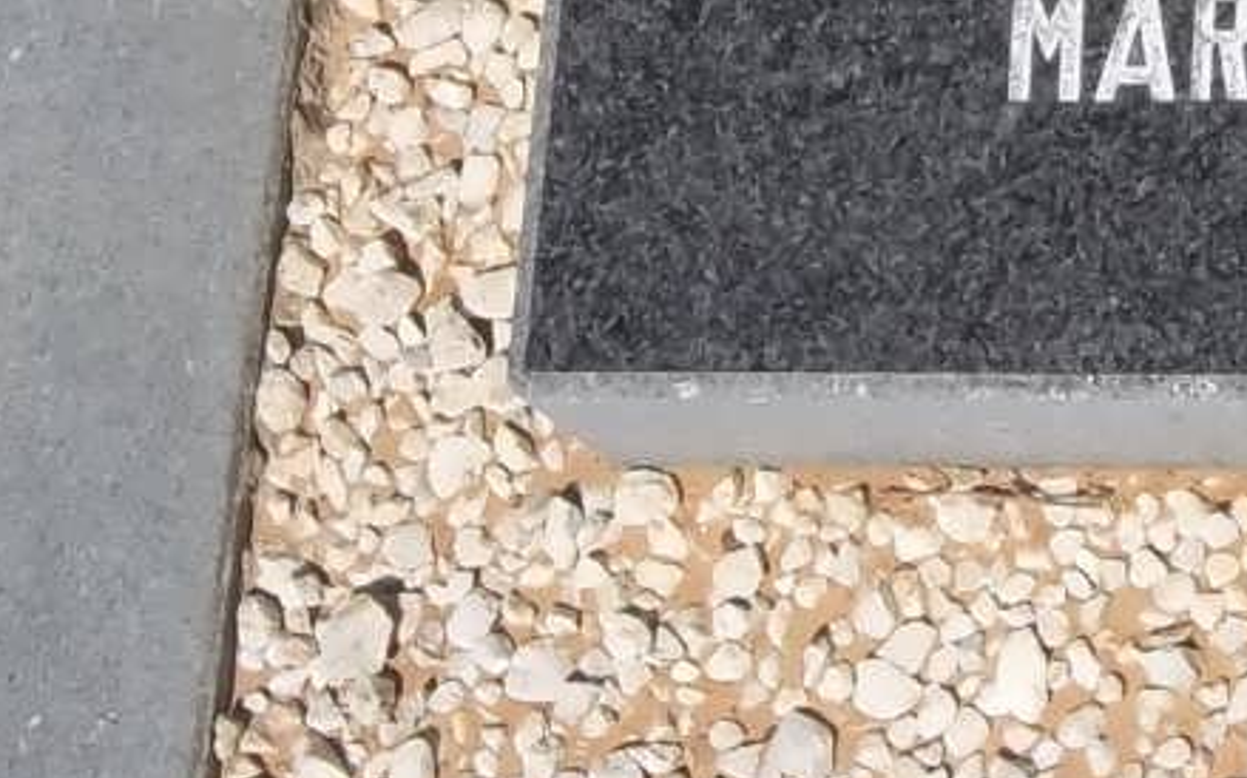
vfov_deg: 8.9
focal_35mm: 145
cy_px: -133
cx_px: 1327
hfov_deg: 14.1
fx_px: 4926
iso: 80
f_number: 7
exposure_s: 1/500
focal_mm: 8.8
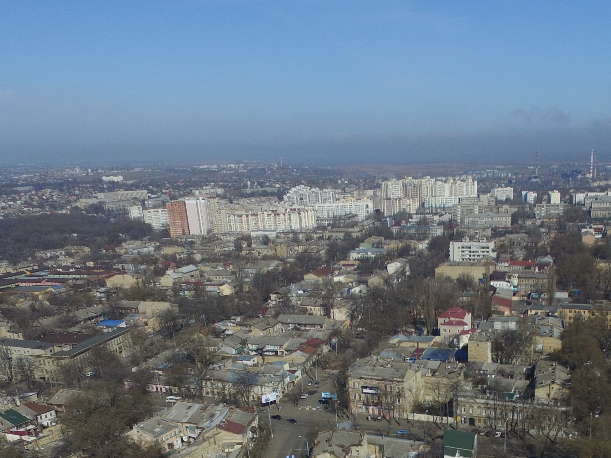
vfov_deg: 32.3
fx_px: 724
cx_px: 432
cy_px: 459
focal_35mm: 41
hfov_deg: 44.7
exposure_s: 1/2083
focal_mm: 3.61
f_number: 2.8
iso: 100
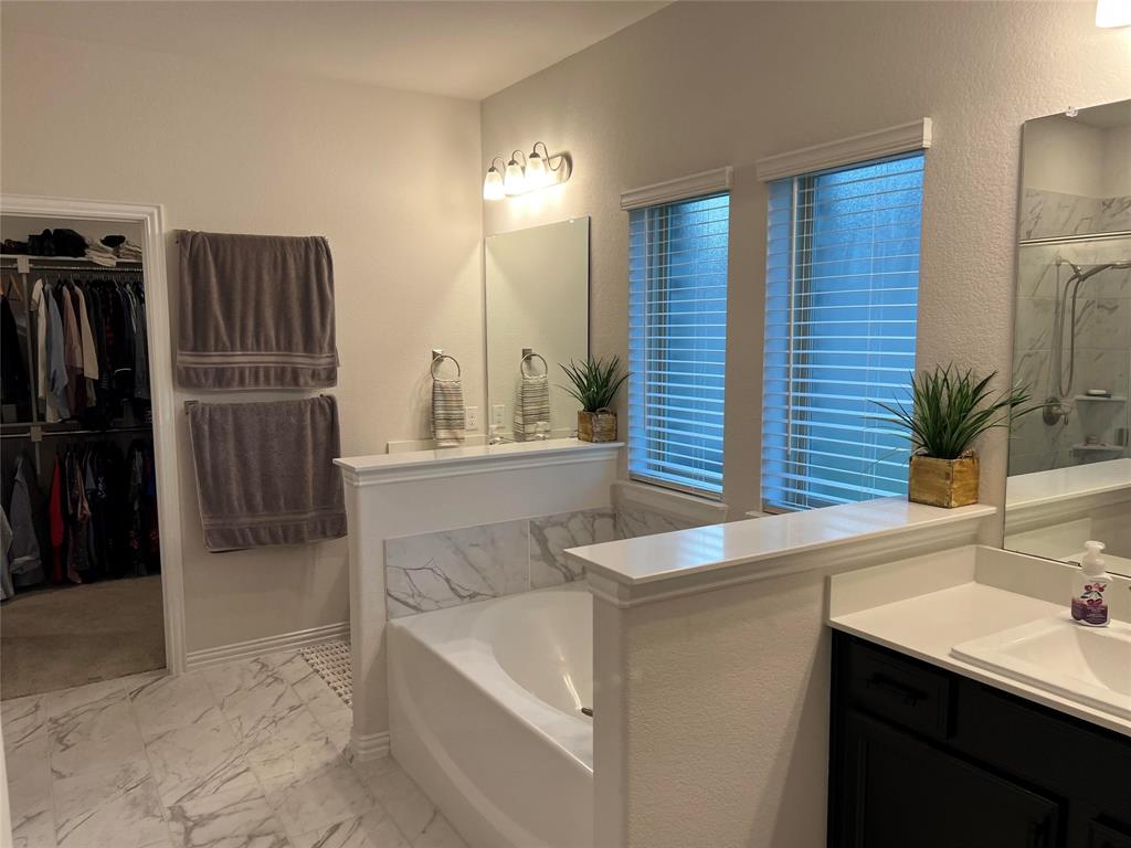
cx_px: 566
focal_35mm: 26
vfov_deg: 53.1
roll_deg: +0.9
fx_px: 849
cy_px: 424
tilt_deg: -5.3
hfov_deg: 67.3
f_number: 1.5
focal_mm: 5.7
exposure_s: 1/120
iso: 64
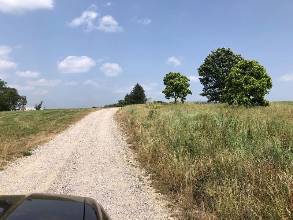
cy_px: 110
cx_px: 146
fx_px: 237
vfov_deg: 49.7
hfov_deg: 63.4
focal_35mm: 28
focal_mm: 4
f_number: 1.8
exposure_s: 1/2857
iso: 20
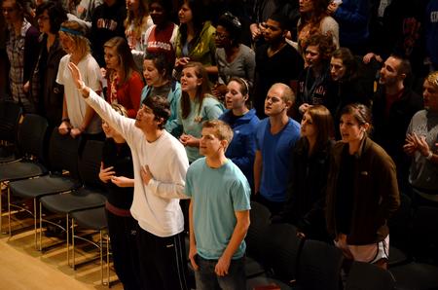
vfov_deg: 8.7
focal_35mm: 158
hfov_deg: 13.1
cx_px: 219
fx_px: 1912
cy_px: 145
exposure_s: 1/25
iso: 3200
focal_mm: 105
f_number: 5.6
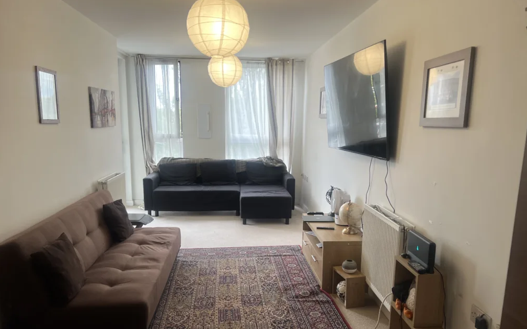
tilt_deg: -11.2
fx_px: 402
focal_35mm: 28
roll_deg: -1.0
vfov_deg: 44.4
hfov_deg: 66.5
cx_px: 262
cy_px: 191
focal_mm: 5.7
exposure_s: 1/100
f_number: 1.5
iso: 80
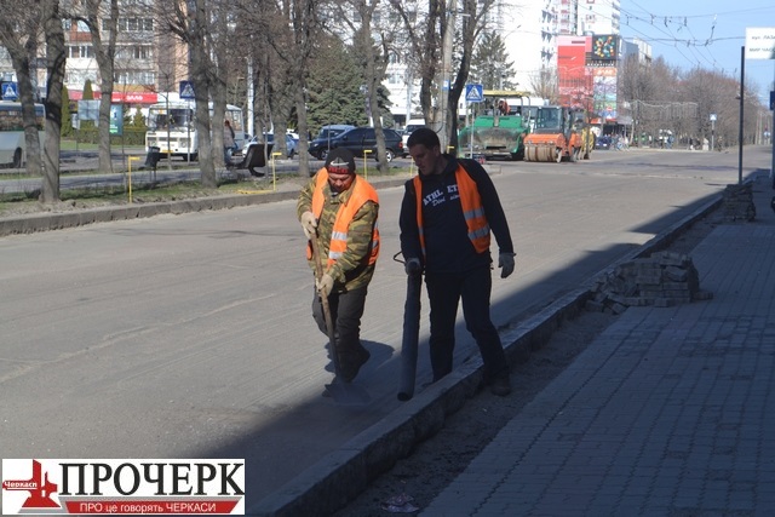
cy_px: 258
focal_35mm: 82
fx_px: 1776
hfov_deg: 24.6
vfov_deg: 16.6
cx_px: 388
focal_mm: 55
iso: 100
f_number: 6.3
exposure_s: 1/160
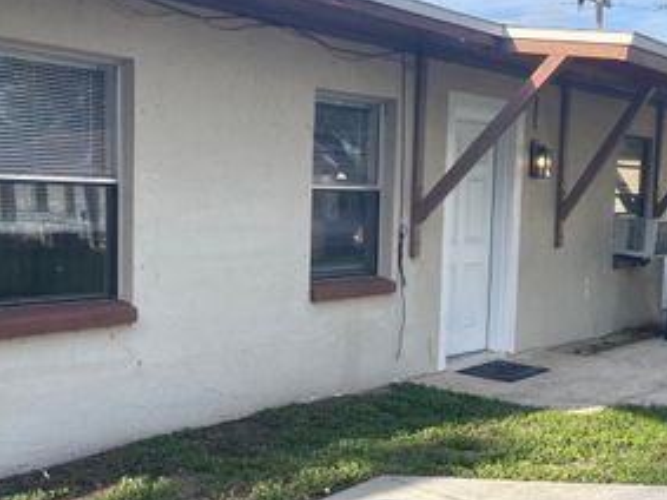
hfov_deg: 40.6
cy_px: 282
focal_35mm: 46
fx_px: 886
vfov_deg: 31.5
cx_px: 205
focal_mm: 4.2
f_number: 1.6
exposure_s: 1/769
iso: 32
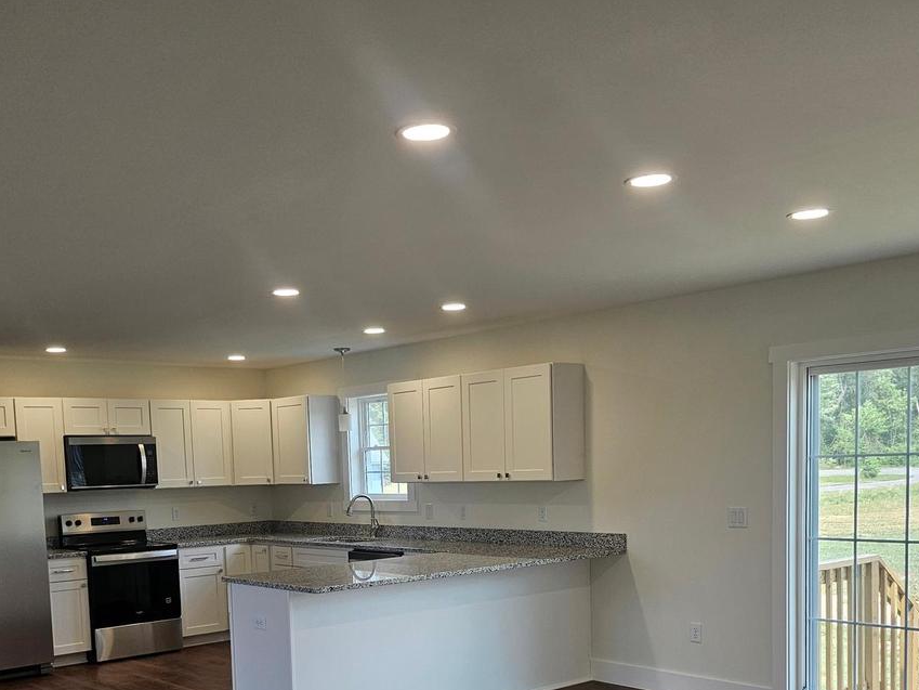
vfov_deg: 35.6
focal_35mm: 39
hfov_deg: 47.6
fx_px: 1036
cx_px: 379
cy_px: 555
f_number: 1.7
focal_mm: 6.3
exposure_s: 1/207
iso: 80
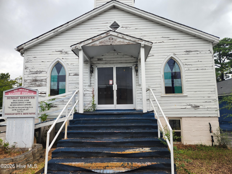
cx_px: 116
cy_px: 87
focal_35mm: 23
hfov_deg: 73.9
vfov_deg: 58.9
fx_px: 154
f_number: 1.8
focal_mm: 5.4
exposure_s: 1/607
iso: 20
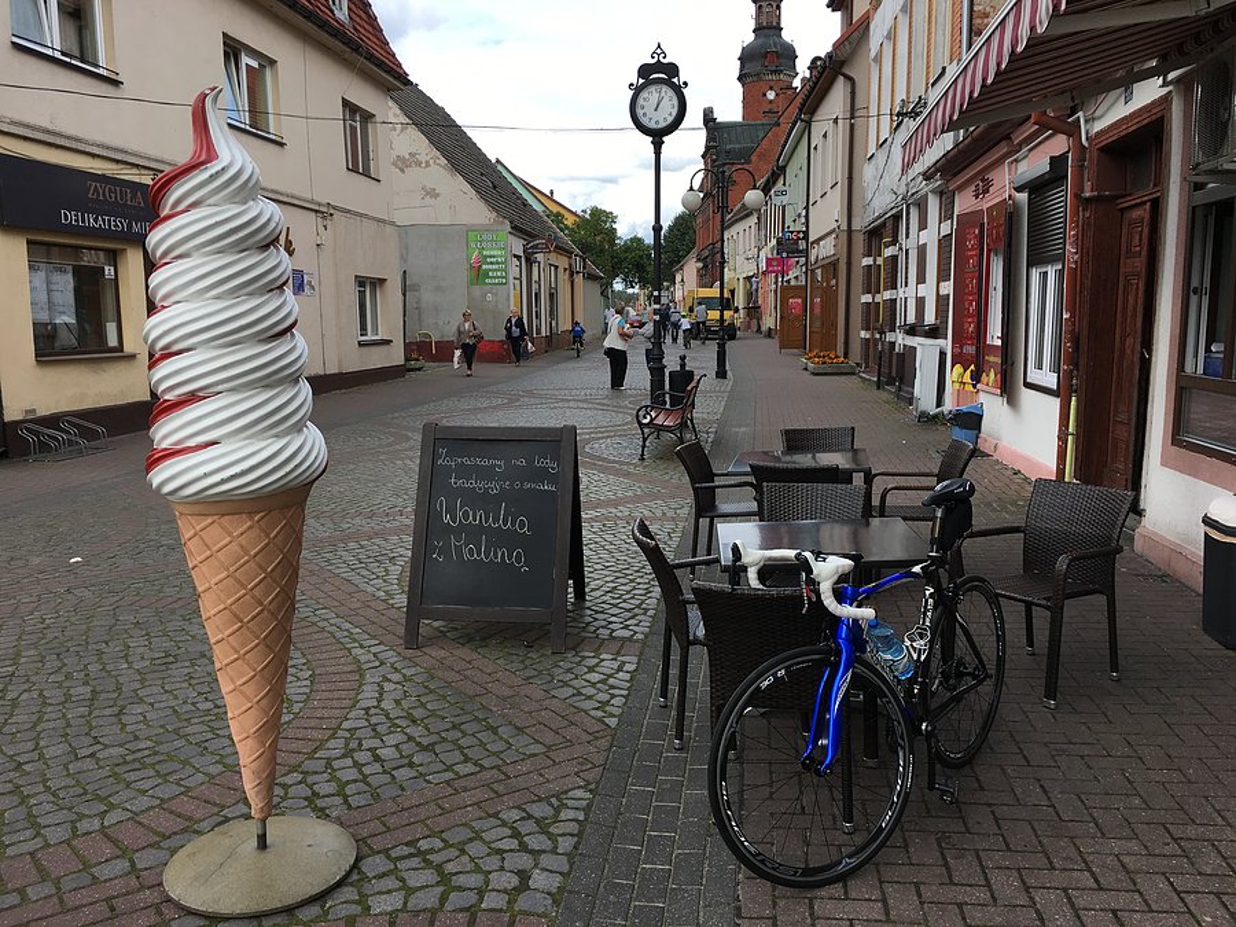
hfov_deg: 61.7
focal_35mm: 29
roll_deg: +0.3
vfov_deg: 48.2
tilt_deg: -7.5
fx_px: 1035
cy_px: 464
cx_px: 618
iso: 25
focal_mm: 4.15
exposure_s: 1/657
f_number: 2.2
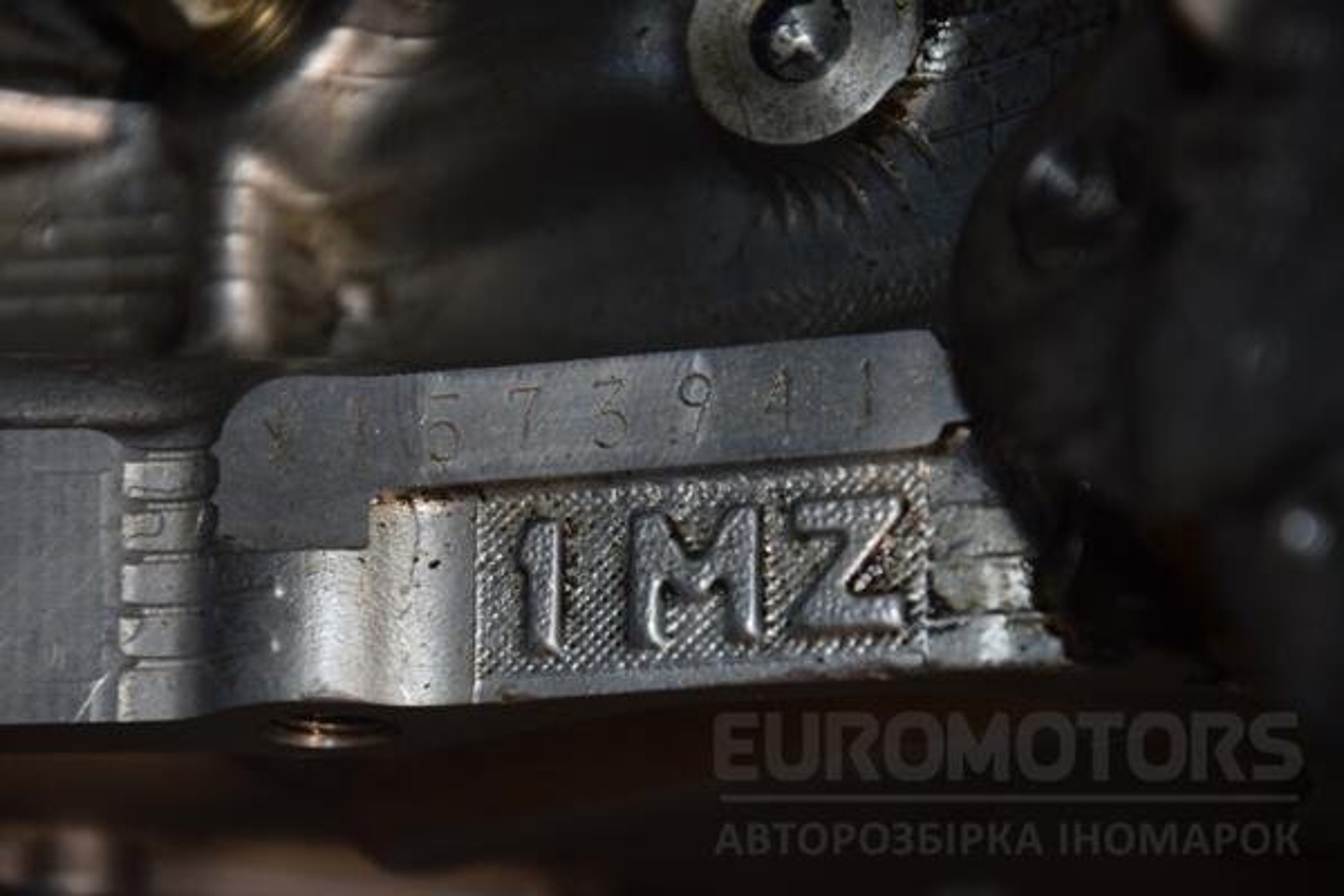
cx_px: 672
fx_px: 5880
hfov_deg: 13.0
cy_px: 448
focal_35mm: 158
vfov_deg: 8.7
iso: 800
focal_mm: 105
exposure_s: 1/60
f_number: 5.6
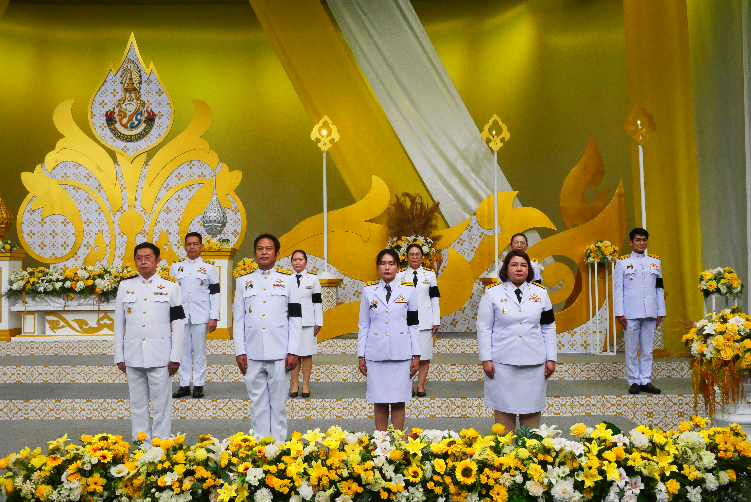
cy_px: 251
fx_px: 772
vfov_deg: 36.0
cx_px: 376
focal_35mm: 37
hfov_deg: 51.9
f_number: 7.1
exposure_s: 1/320
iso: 3200
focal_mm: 18
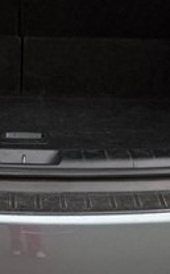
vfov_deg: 16.0
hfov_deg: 10.2
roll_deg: -0.5
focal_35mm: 126
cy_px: -42
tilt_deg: -7.9
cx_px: -21
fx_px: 936
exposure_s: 1/612
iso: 80
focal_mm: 6.76
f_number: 1.78
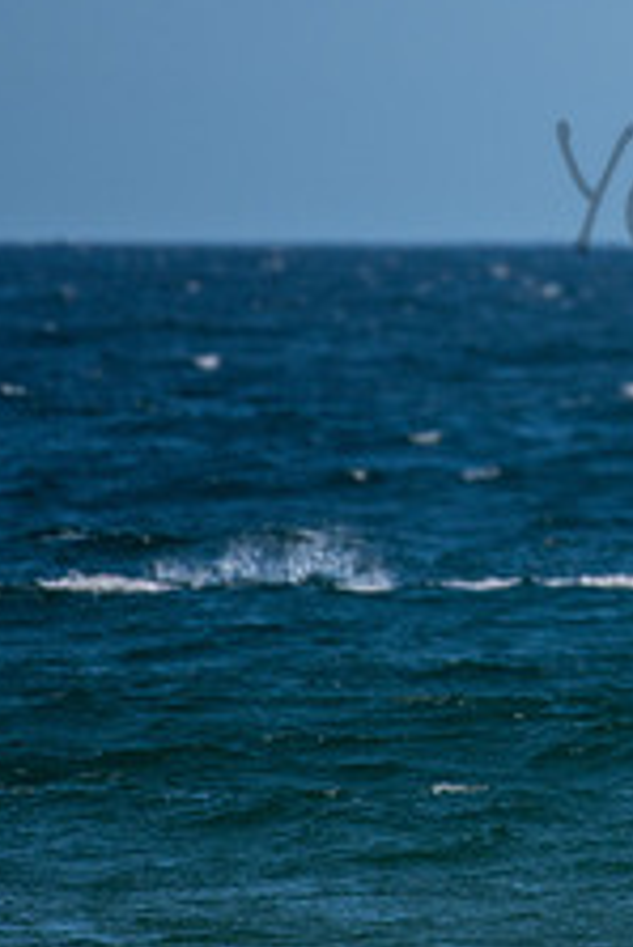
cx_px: 994
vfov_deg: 1.6
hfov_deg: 1.1
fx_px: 34205
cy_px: 151
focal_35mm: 1299
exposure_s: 1/4000
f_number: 5.6
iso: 320
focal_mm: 500
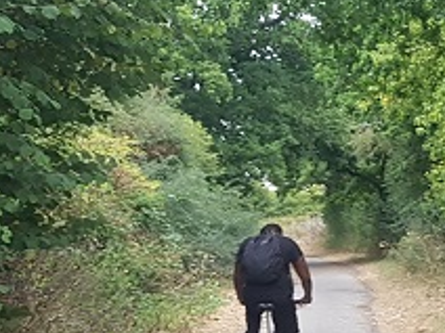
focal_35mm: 49
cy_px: 256
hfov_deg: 38.5
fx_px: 630
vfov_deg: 29.2
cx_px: 298
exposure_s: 1/100
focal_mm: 4.2
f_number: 1.7
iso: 100
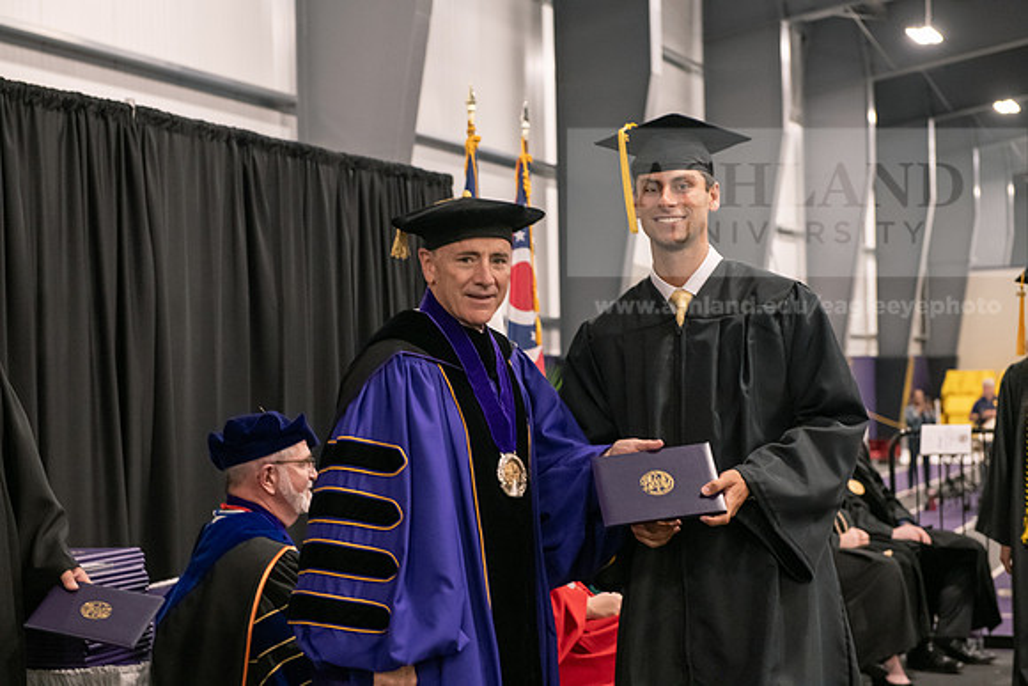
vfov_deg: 19.5
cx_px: 514
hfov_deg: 28.8
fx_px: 1999
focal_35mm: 70
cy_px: 343
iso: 2500
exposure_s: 1/125
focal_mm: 70
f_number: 5
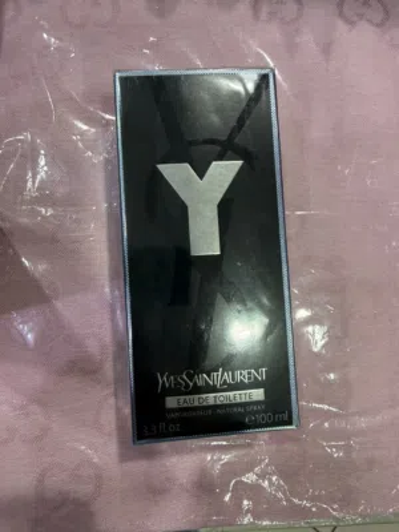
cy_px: 266
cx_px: 200
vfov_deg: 71.6
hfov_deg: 56.8
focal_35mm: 24
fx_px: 369
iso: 125
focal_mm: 2.22
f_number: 2.2
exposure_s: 1/100
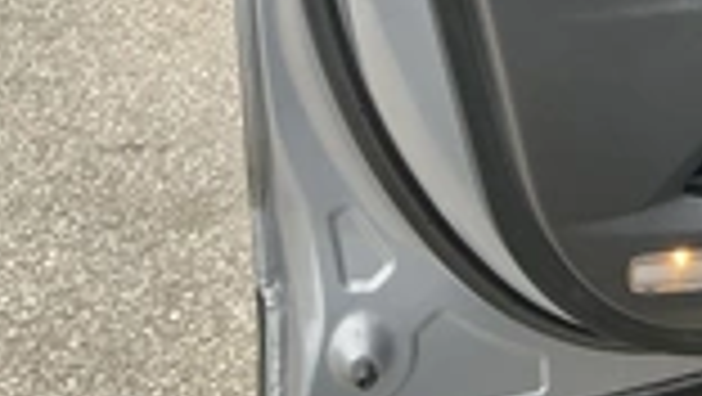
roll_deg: +0.9
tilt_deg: -22.5
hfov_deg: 25.1
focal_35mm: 78
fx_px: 1453
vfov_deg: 14.7
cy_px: -158
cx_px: 792
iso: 20
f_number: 1.8
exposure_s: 1/159
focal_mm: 3
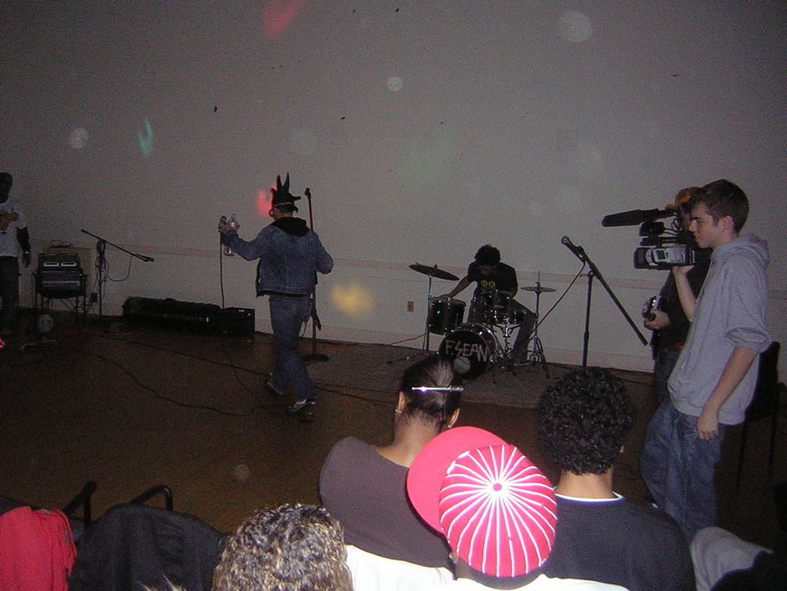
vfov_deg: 39.7
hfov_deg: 51.4
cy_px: 296
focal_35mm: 36
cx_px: 394
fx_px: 818
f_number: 2.6
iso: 200
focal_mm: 4.7
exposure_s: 1/60.1
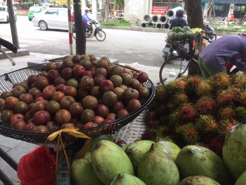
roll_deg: -2.9
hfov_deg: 61.7
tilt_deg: -19.4
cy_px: 92
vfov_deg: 48.2
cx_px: 123
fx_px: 206
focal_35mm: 29
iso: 32
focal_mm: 4.15
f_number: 2.2
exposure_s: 1/124
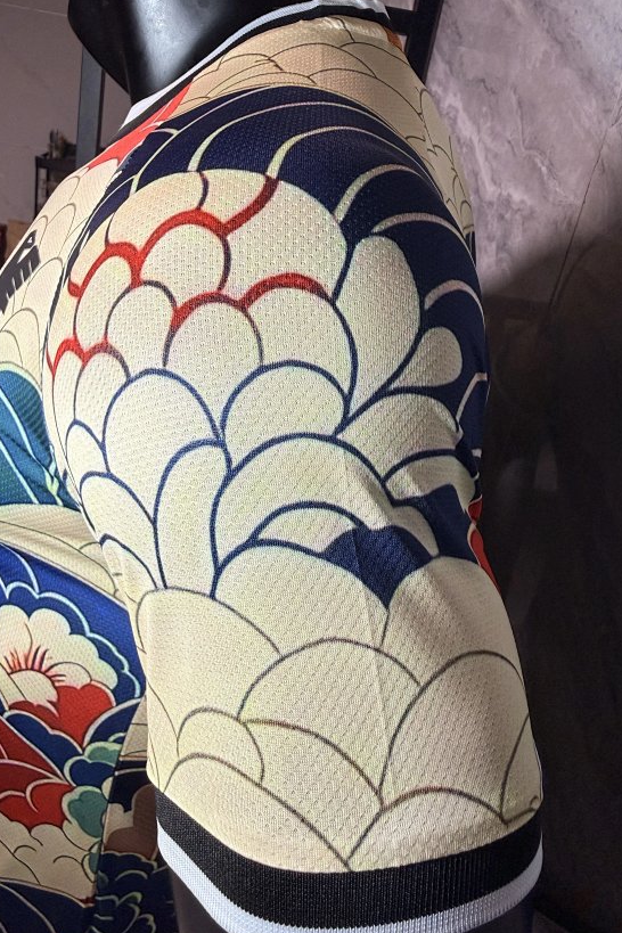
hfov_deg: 49.4
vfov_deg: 69.4
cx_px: 264
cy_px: 482
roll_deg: -10.5
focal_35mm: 26
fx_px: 674
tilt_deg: -21.5
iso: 125
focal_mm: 2.22
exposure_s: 1/100
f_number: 2.2
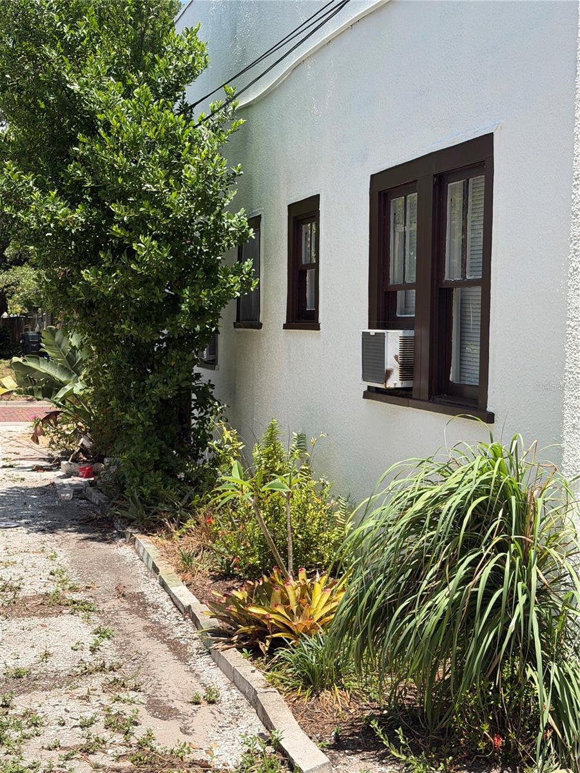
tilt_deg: -3.0
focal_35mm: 48
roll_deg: -0.3
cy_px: 386
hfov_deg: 30.3
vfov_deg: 39.7
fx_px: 1072
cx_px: 290
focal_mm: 6.76
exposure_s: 1/3096
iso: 80
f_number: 1.78
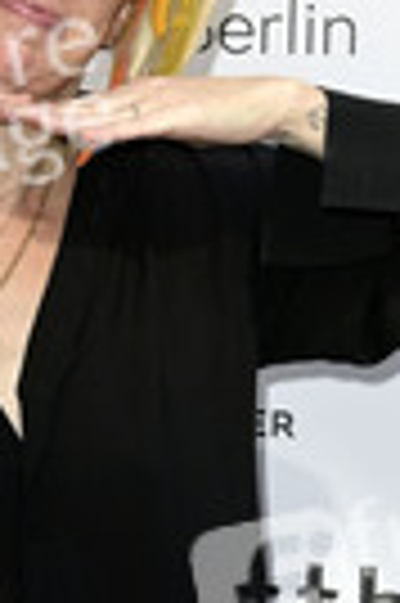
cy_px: 351
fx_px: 2490
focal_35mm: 149
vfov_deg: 13.8
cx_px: 13
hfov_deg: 9.1
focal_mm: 50
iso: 400
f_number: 6.3
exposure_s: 1/250
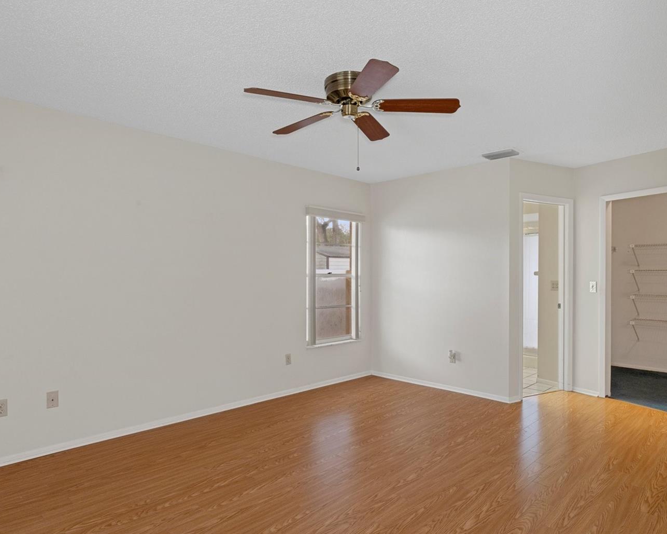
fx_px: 414
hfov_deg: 77.6
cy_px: 265
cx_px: 340
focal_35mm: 21
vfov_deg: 65.5
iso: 320
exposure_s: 1
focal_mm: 12
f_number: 8
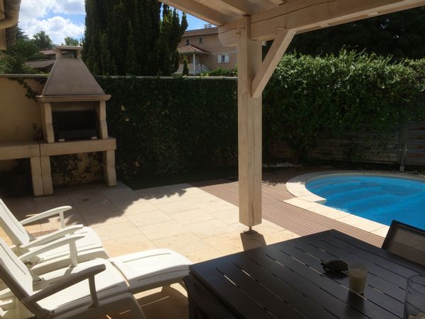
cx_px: 212
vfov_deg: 46.8
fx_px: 368
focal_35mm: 30
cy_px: 160
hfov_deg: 60.0
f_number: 2.2
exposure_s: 1/2415
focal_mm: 4.12
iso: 40
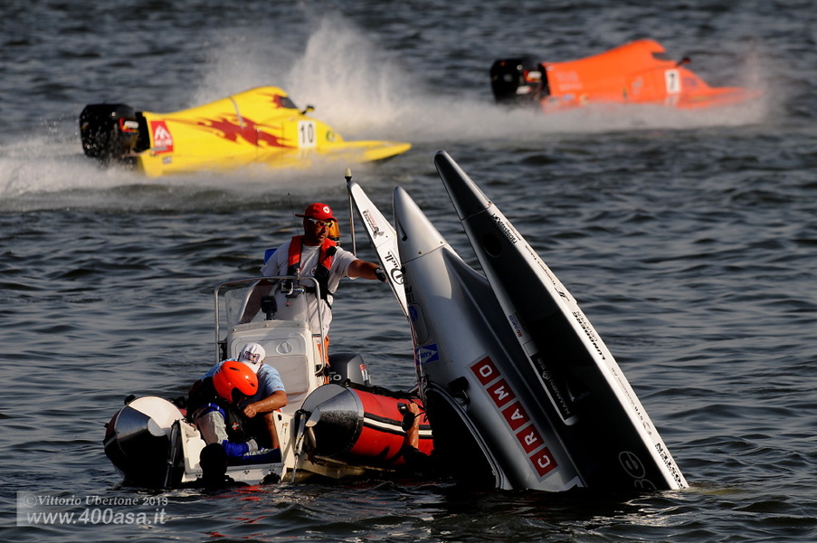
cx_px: 408
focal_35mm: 450
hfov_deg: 4.6
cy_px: 272
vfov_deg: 3.0
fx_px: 10201
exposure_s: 1/1250
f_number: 5.6
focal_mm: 300
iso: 200
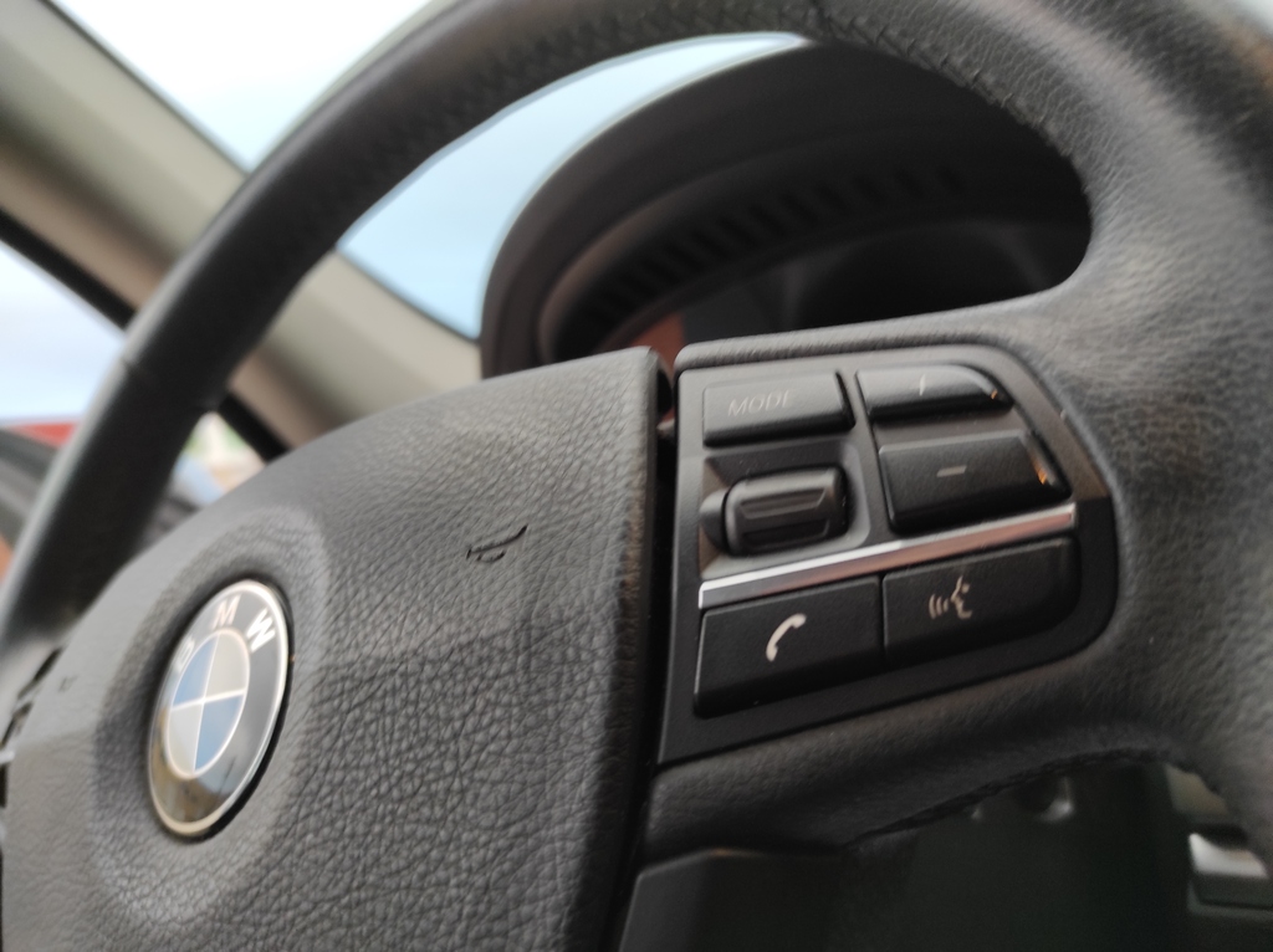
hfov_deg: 69.4
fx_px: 919
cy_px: 476
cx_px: 636
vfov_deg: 54.8
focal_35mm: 25
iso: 209
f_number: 1.89
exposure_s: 1/33
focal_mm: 5.43
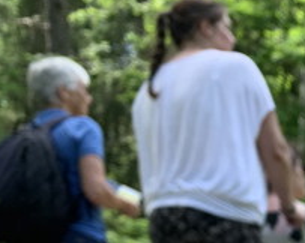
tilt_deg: -5.8
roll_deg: +1.4
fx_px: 1082
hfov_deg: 13.9
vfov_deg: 11.6
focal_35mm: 120
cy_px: 471
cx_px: 589
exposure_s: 1/143
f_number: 1.8
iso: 25
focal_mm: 4.25
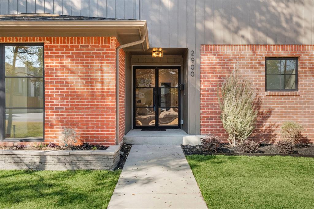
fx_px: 314
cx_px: 157
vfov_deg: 36.8
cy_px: 104
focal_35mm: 36
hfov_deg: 53.1
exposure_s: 1/400
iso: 640
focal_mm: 24
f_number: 9
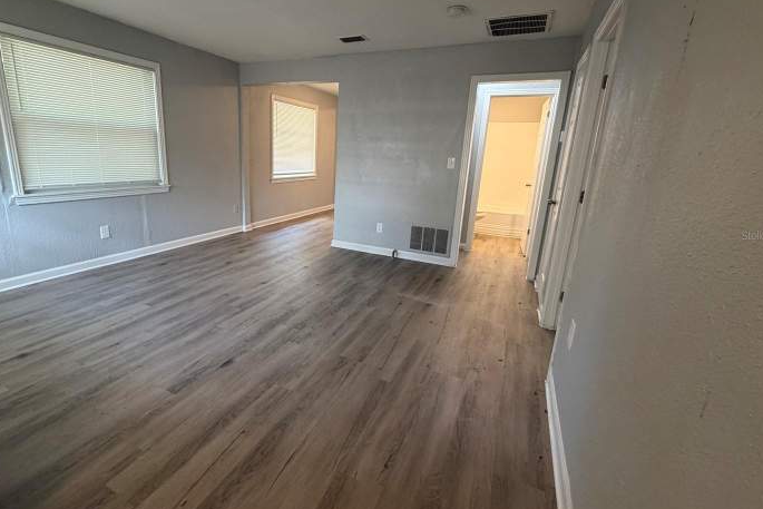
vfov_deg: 70.4
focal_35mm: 17
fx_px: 360
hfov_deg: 93.0
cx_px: 349
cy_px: 235
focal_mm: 2.22
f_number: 2.2
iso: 200
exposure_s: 1/60
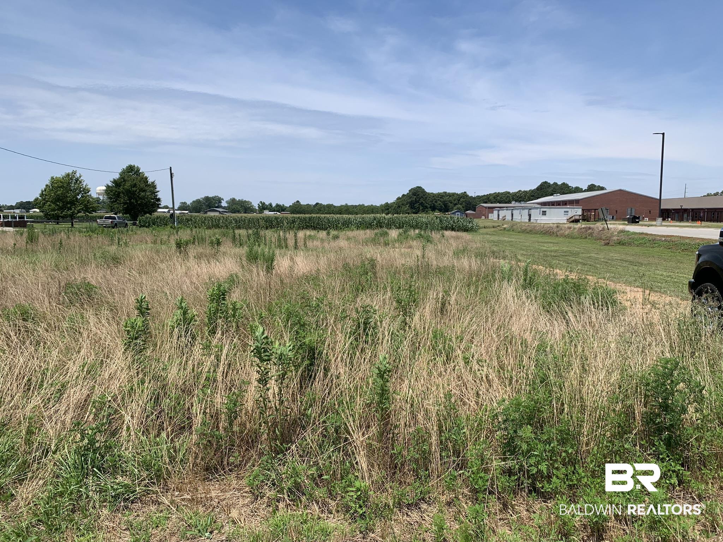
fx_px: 543
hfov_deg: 67.3
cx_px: 362
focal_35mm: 26
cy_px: 271
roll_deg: -0.1
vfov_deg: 53.1
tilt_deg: -6.7
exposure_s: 1/2833
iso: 25
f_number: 1.8
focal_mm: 4.25
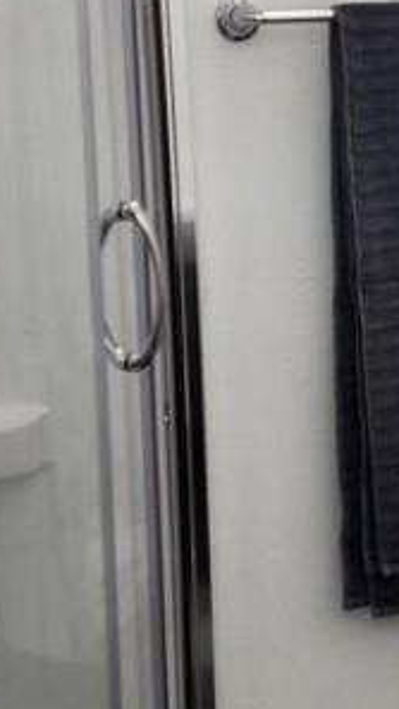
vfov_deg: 23.3
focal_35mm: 91
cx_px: 399
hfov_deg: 13.1
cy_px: 229
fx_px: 1712
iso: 320
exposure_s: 1/120
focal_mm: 6.4
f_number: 1.8
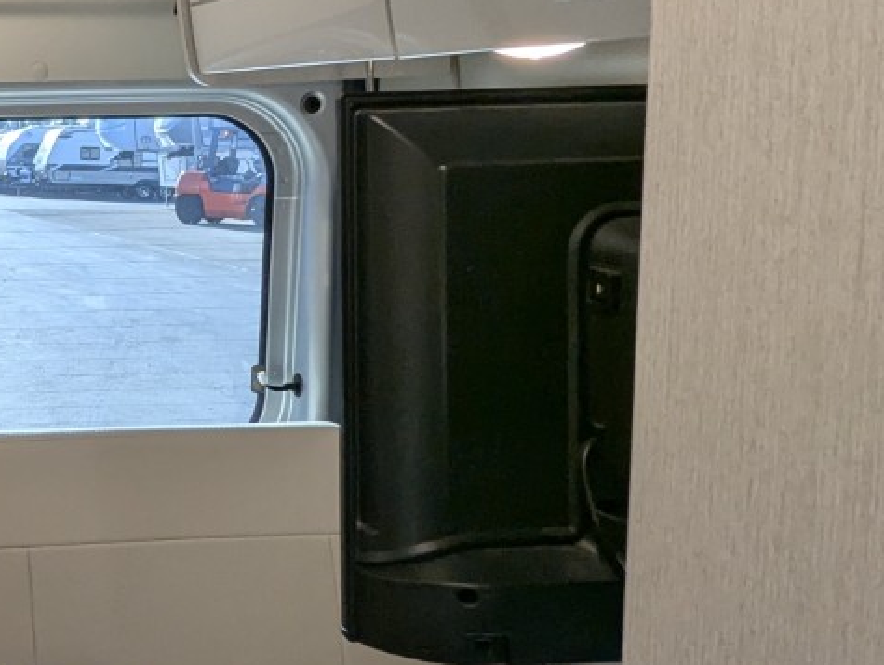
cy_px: 238
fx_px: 1201
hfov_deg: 32.9
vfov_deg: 30.8
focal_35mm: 47
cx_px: -185
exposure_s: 1/236
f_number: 2.2
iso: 127
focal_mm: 2.35
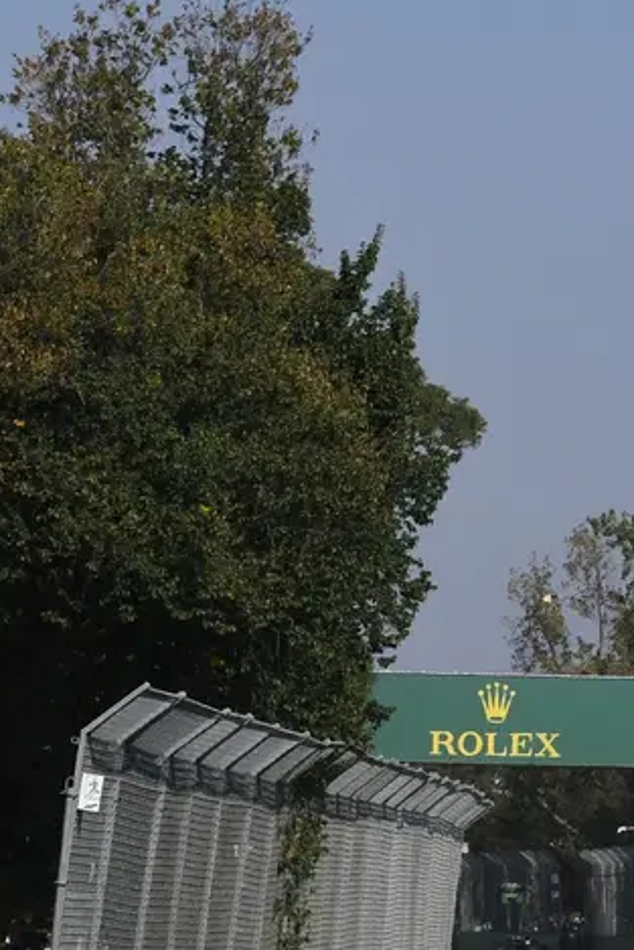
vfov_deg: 6.7
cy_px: 648
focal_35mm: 307
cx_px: 8
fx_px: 8103
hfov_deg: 4.5
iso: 800
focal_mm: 80
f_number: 10
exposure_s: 1/1600
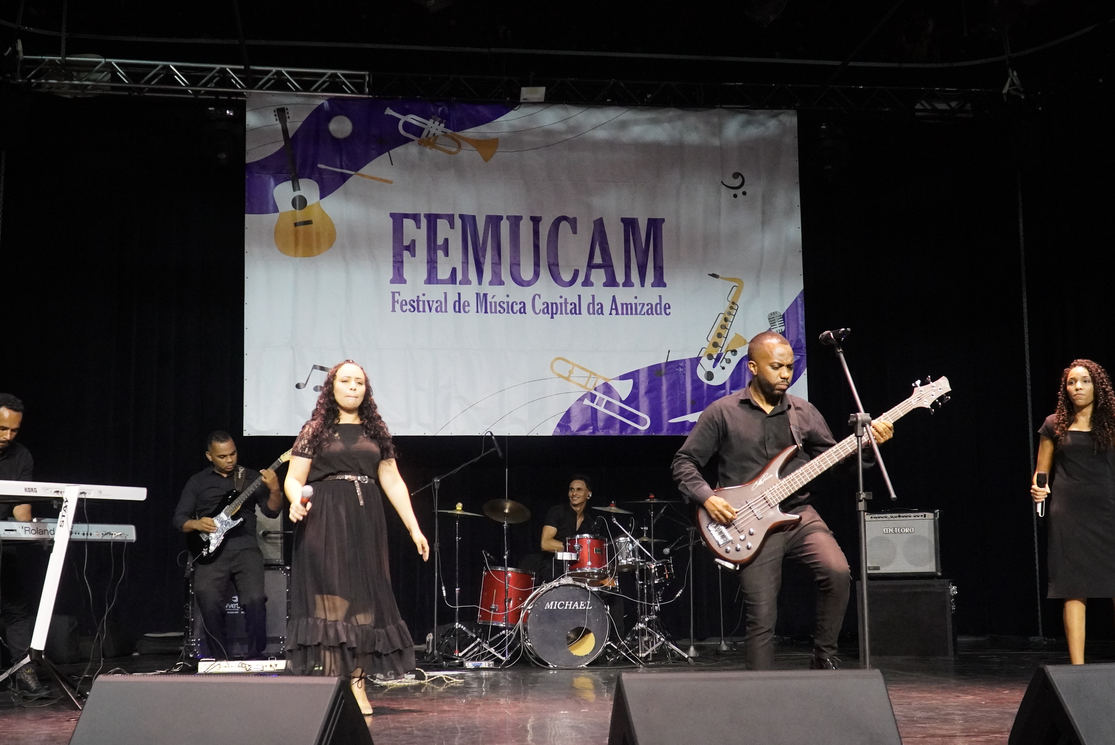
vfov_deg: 32.9
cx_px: 524
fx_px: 1258
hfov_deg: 47.8
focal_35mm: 41
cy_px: 433
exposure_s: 1/200
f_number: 4
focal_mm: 23
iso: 6400
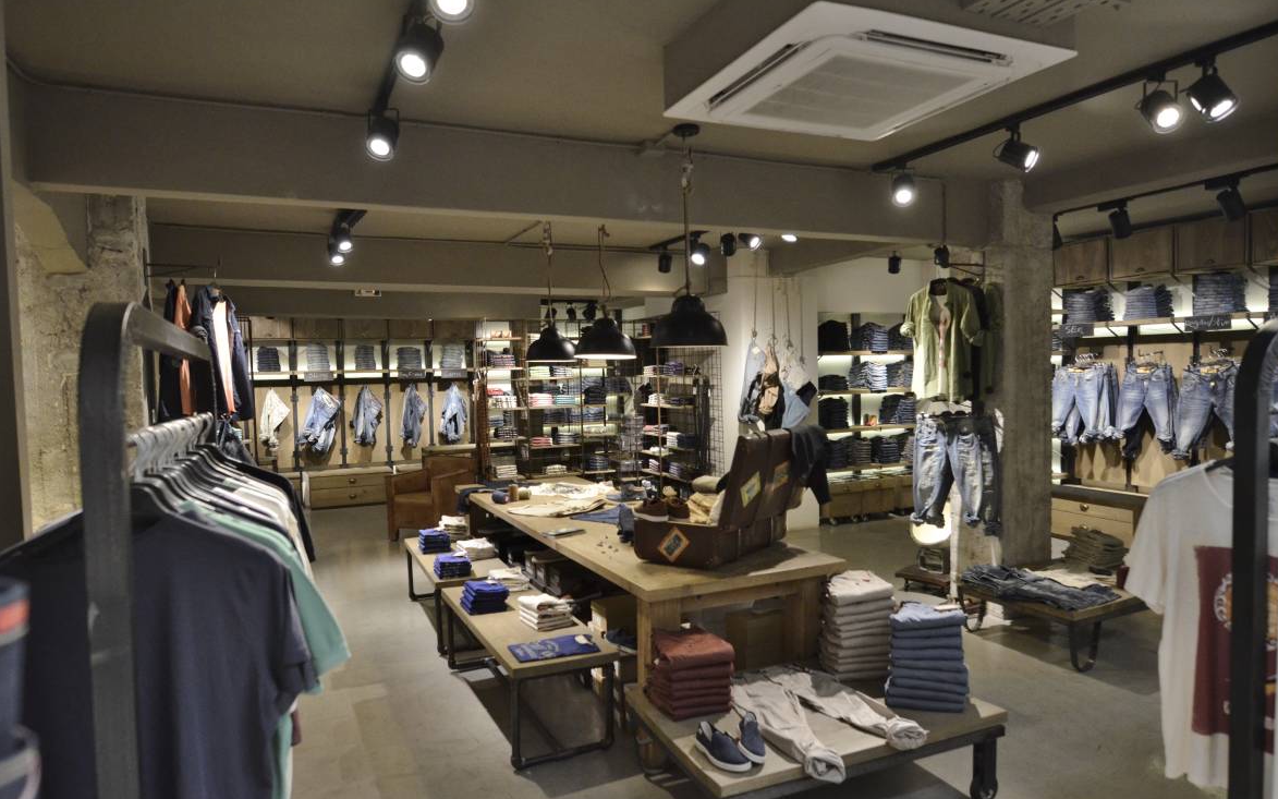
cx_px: 638
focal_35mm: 22
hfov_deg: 79.7
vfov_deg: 55.0
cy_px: 408
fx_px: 766
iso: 1600
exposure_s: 1/400
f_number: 2.8
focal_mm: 14
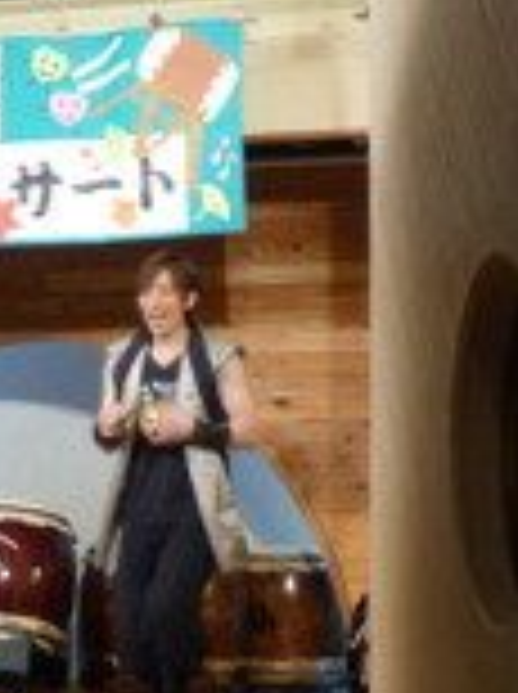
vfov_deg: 14.0
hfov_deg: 10.1
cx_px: -266
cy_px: 428
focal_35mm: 141
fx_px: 2821
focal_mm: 11
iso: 400
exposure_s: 1/20
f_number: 4.8
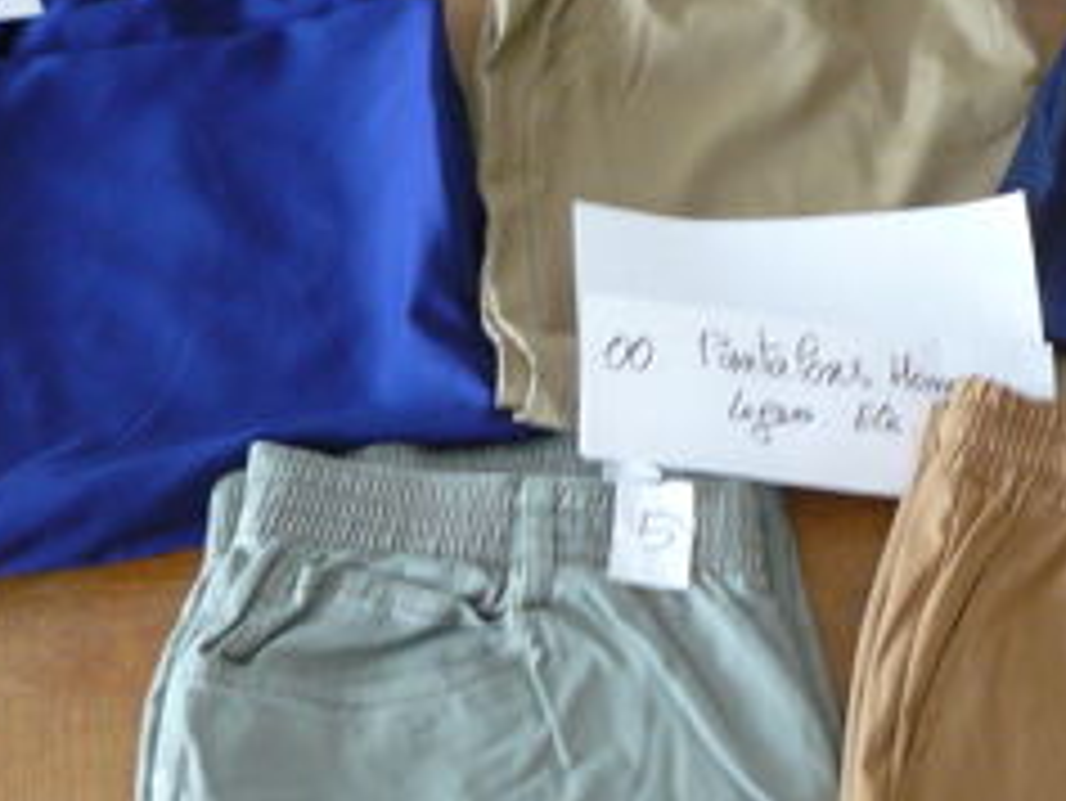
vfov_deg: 20.0
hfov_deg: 26.3
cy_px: 608
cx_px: 801
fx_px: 2249
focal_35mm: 73
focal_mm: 6
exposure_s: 1/13
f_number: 2.8
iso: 200
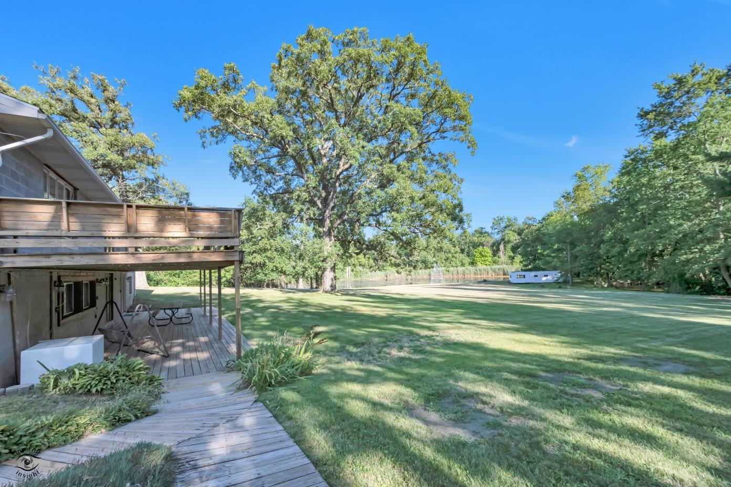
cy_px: 244
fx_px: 305
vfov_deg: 77.3
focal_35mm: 15
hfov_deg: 100.4
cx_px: 366
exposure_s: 1/400
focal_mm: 10
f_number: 10
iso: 400
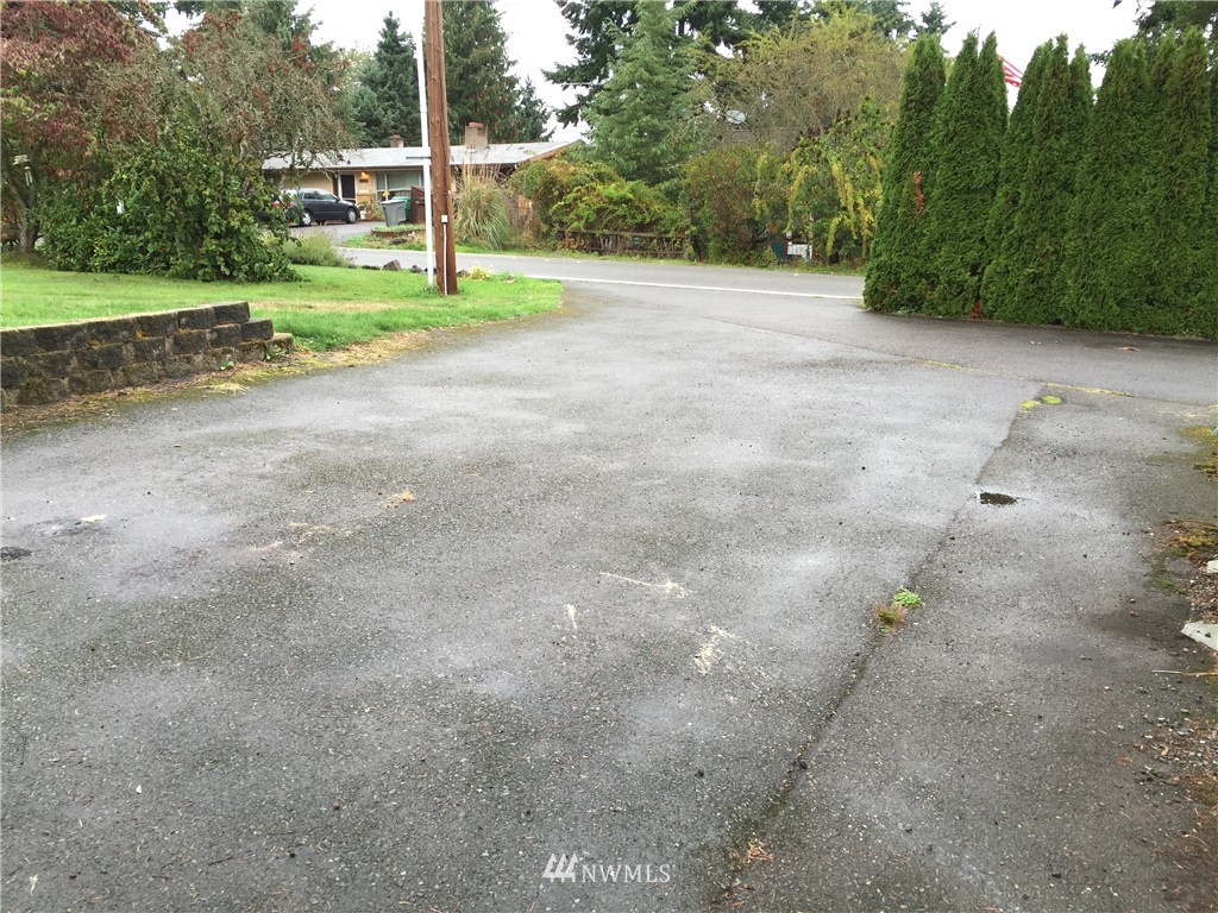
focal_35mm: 29
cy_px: 456
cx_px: 609
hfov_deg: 61.7
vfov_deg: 48.2
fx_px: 1020
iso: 32
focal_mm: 4.15
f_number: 2.2
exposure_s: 1/60
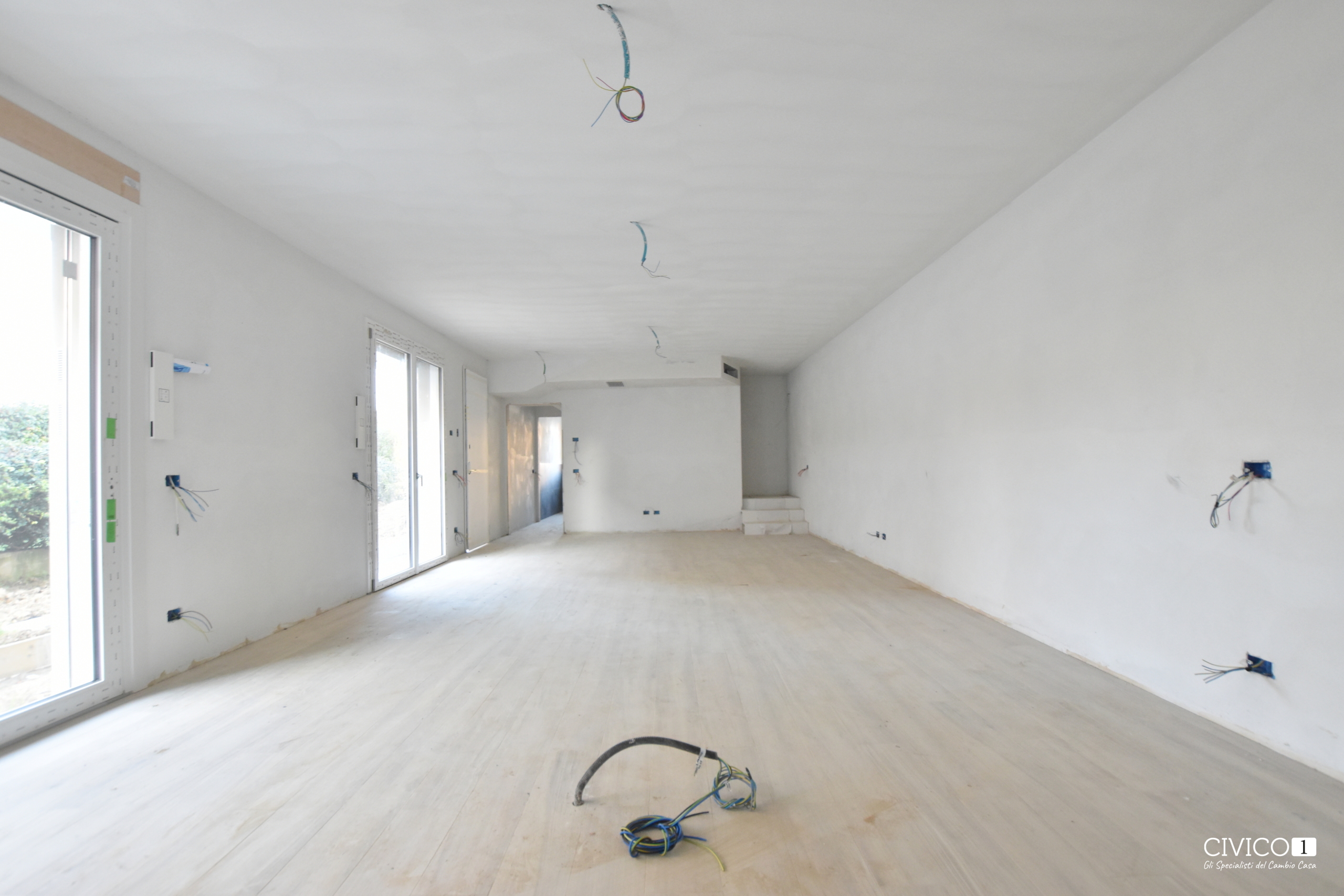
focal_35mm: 15
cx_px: 672
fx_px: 560
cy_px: 448
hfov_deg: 100.4
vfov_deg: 77.3
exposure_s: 1/15
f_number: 6.3
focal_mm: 10
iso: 1250
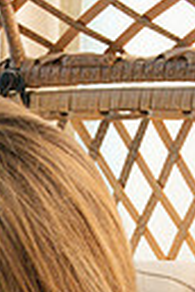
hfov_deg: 9.7
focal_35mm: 135
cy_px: 543
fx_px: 1097
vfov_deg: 13.5
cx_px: -155
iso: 1600
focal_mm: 30
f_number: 4
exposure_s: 1/320
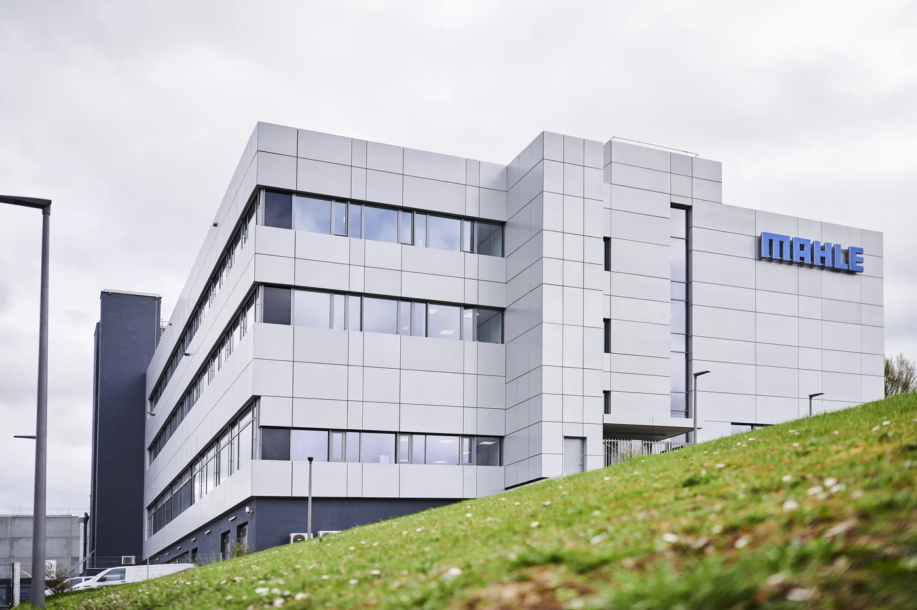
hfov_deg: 54.5
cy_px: 305
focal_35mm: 35
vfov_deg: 37.8
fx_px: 891
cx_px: 458
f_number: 2.2
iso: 100
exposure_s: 1/2500
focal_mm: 35
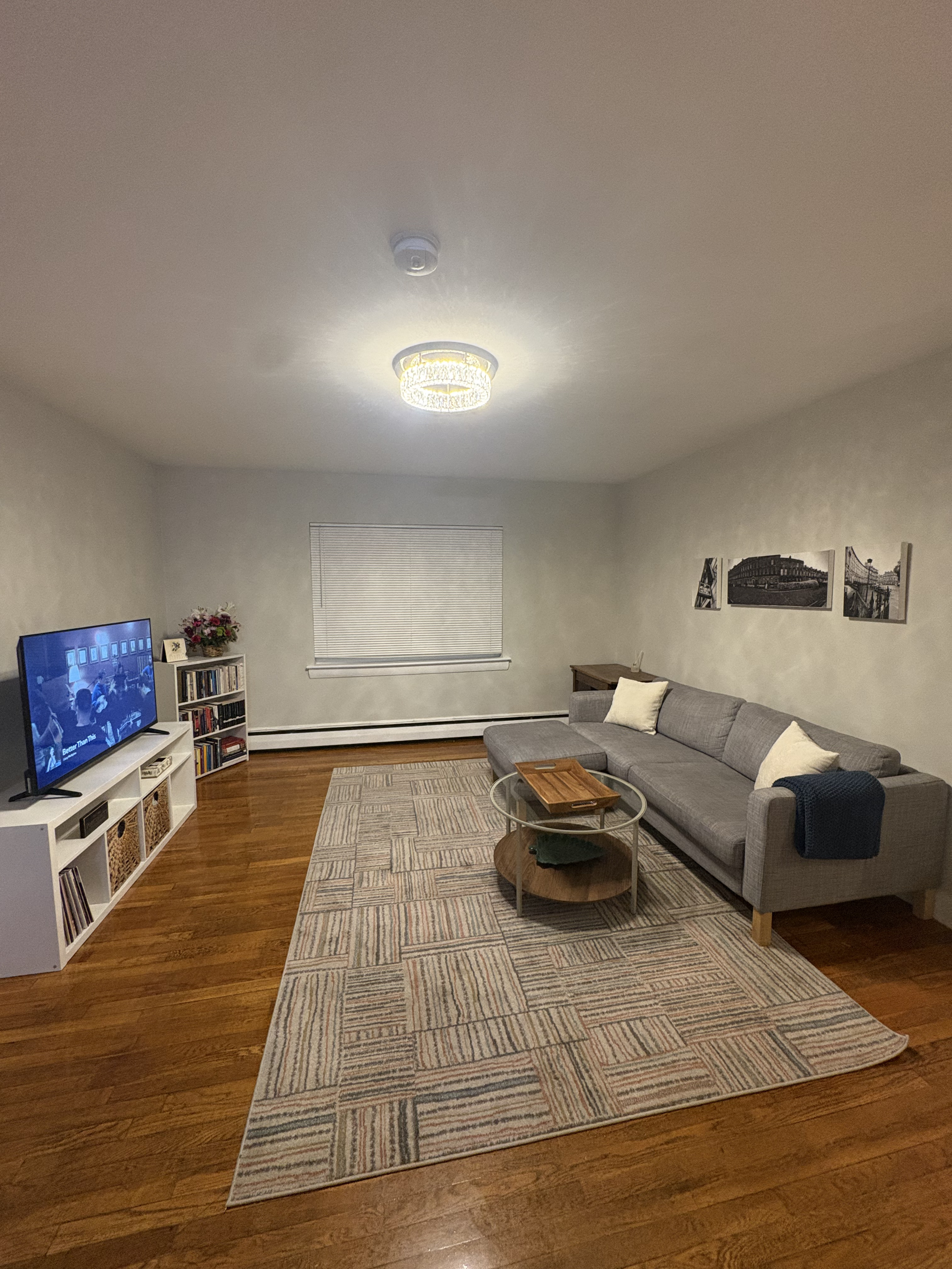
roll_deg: +0.3
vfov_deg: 102.1
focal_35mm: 14
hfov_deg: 85.7
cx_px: 476
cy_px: 634
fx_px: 513
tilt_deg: -6.3
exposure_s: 1/60
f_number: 2.2
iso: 500
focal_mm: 2.22
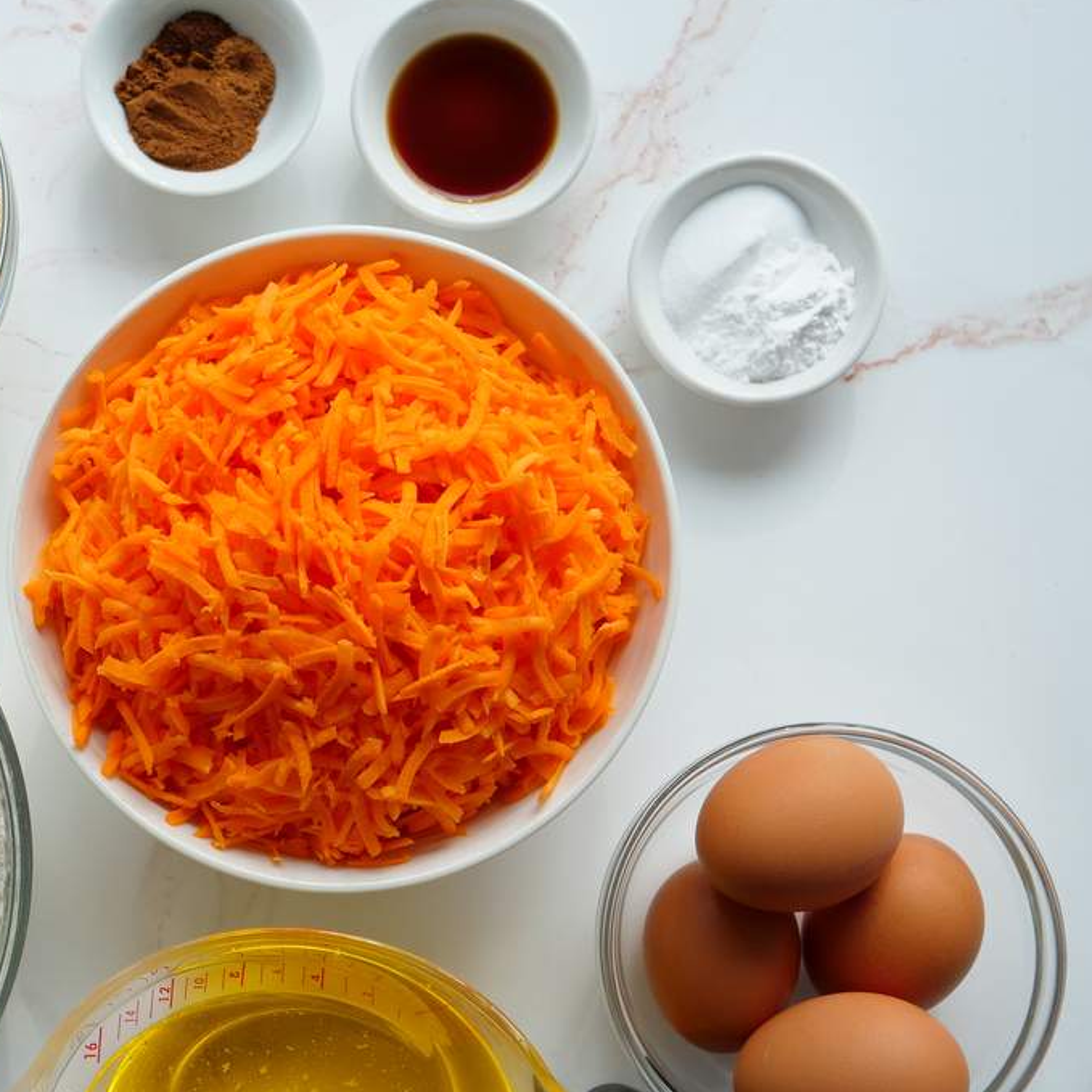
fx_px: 1785
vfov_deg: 33.8
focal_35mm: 50
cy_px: 687
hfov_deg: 33.2
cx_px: 248
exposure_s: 1/160
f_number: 4
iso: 200
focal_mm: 16
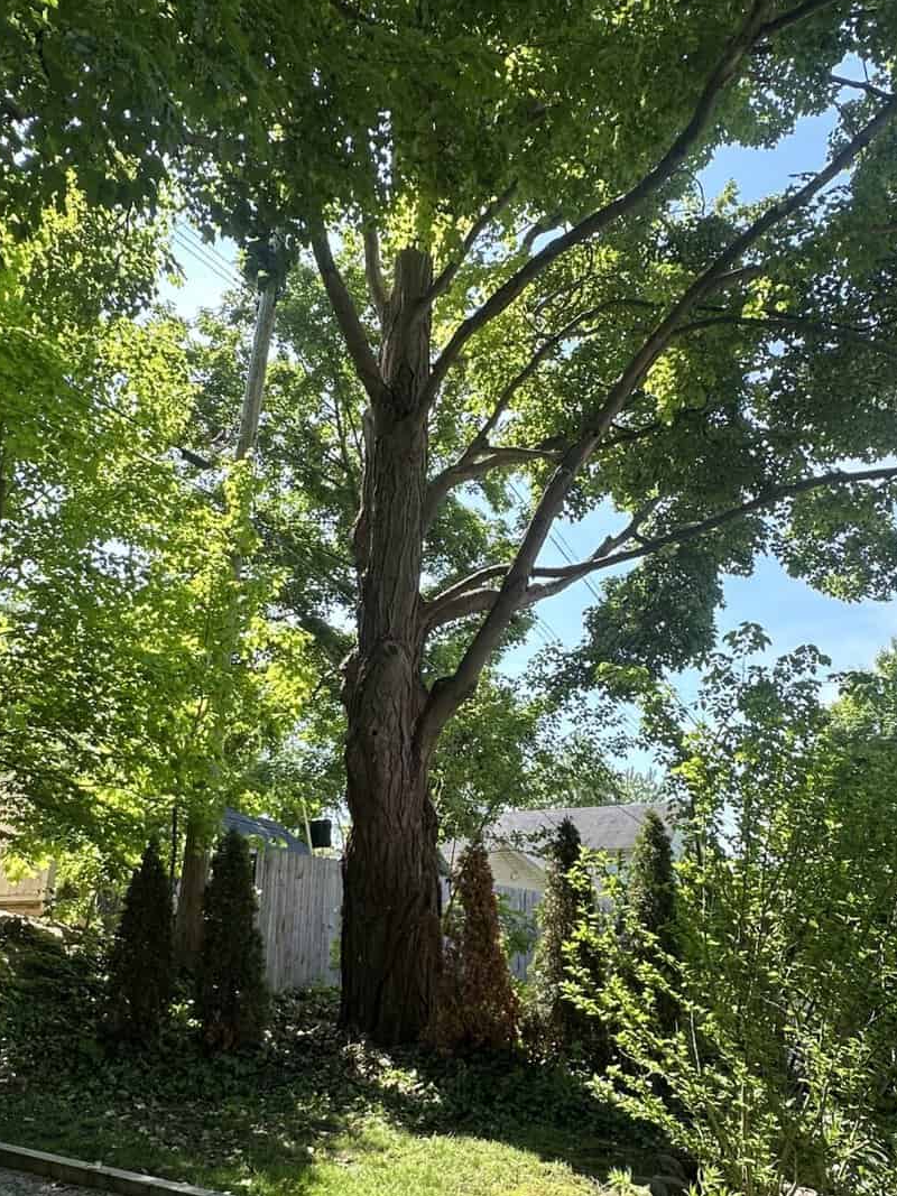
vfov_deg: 62.9
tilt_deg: +13.4
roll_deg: -3.0
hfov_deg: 49.7
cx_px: 437
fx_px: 968
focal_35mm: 28
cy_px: 711
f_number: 2.2
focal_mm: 2.22
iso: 40
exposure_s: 1/365
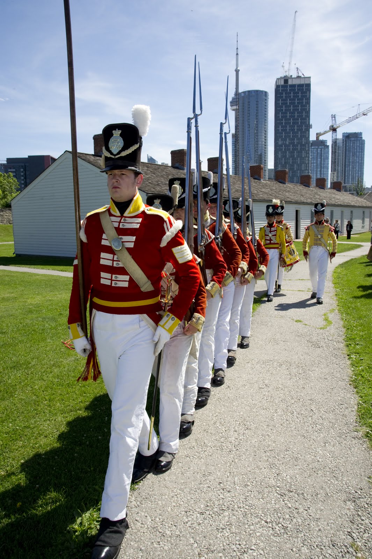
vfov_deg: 60.3
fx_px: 481
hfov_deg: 42.3
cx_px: 186
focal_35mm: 31
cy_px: 280
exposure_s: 1/500
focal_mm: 31
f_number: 13
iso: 400
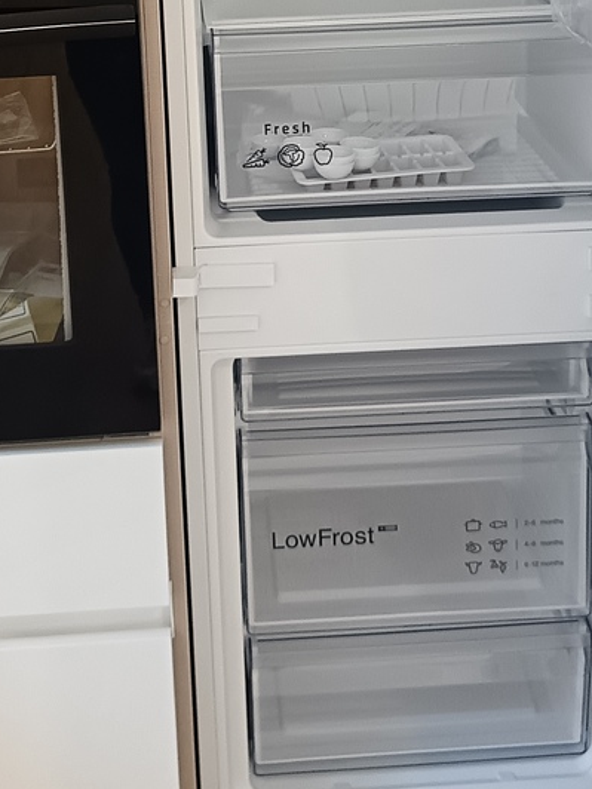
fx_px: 1482
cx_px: 245
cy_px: 44
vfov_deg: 28.4
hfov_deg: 22.6
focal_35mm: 65
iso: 2027
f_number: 1.75
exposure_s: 1/50
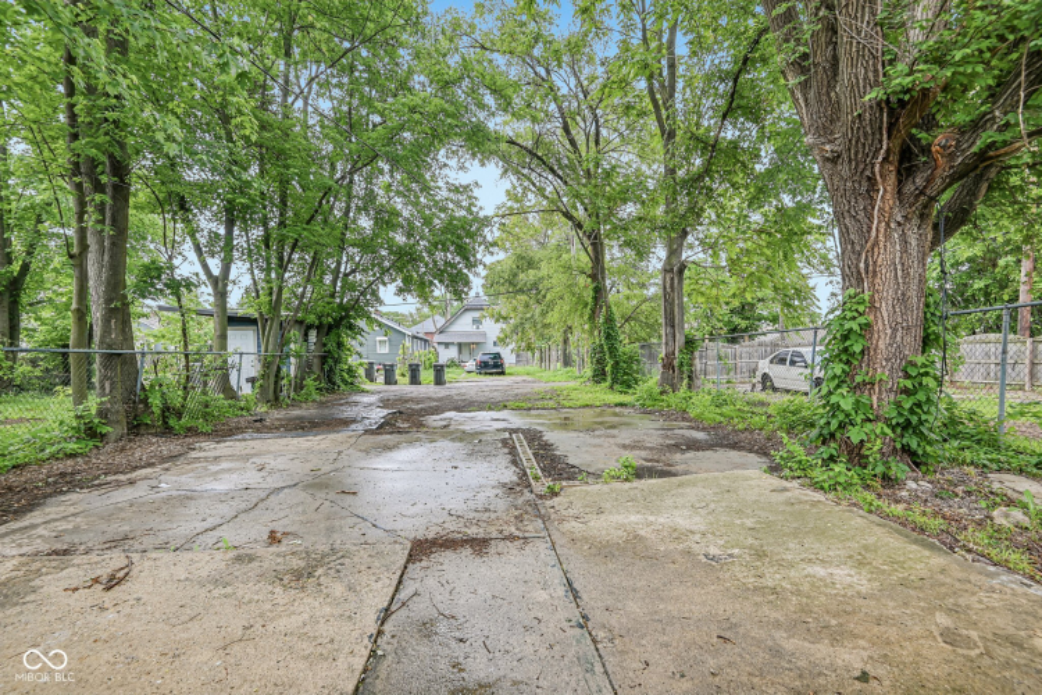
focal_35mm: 16
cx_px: 521
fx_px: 463
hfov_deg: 96.7
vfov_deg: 73.7
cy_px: 348
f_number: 8
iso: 125
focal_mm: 16
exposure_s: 1/15
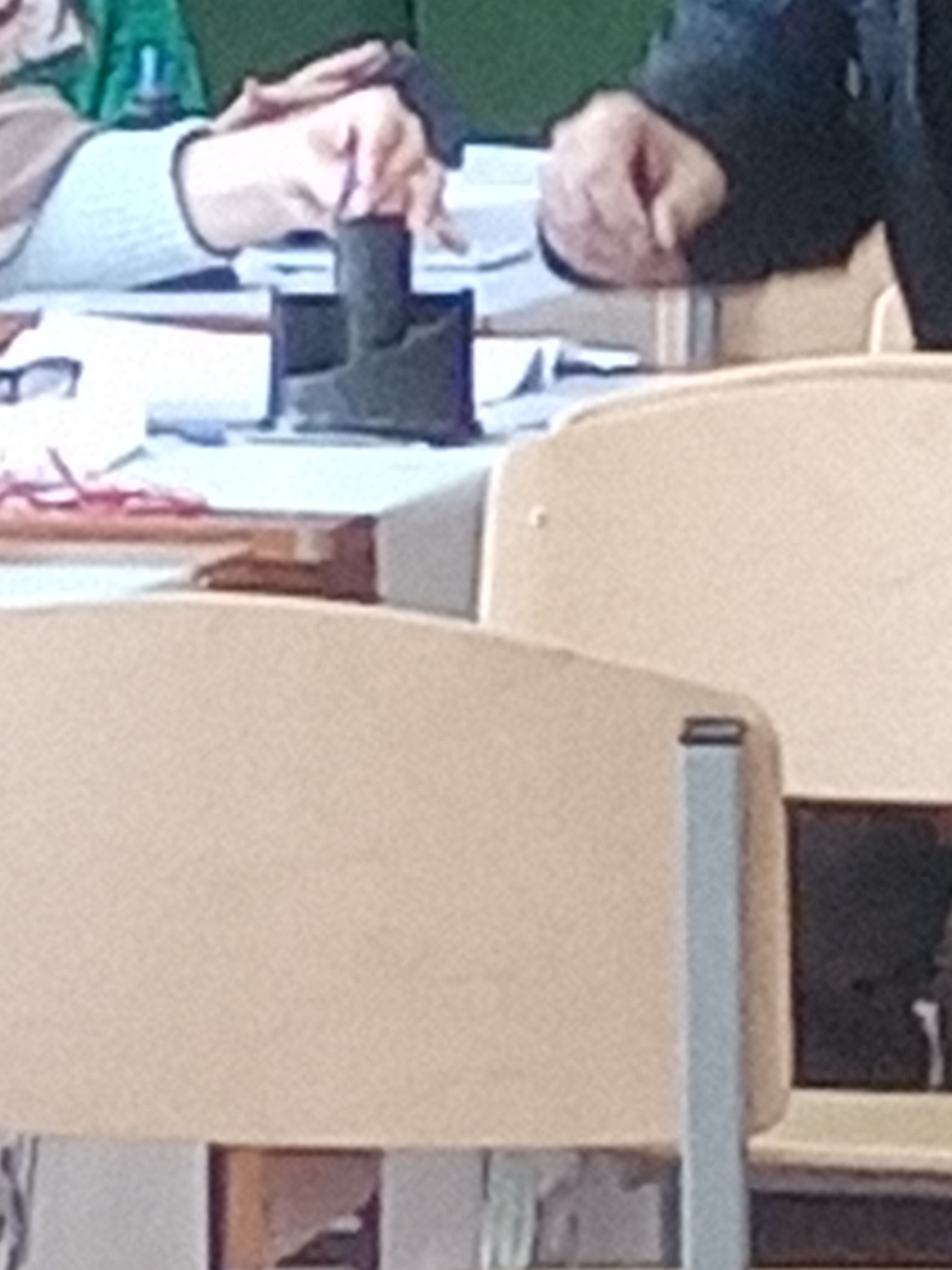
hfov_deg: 13.9
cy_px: 664
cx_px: 1201
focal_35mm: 103
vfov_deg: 19.1
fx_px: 3775
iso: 142
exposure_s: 1/33.3
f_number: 1.8
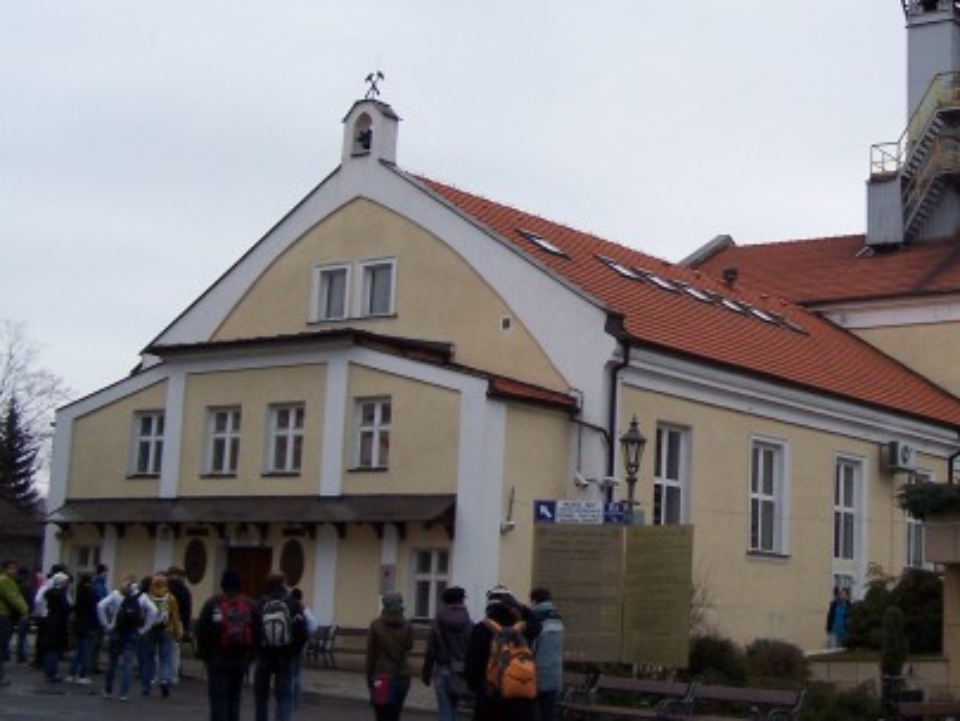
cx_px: 723
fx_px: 1664
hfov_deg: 31.6
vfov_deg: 24.4
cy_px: 294
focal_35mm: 60
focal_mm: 6.3
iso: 140
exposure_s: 1/250
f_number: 2.8
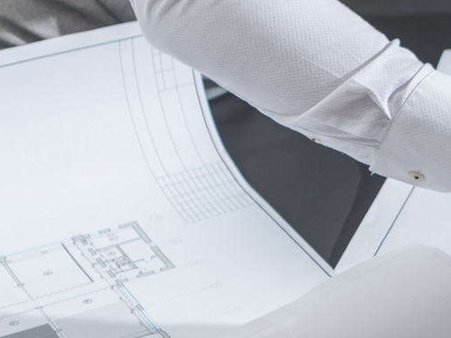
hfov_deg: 7.8
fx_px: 3194
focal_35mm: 245
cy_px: 129
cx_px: 782
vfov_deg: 6.1
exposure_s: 1/200
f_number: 3.5
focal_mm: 65
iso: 100
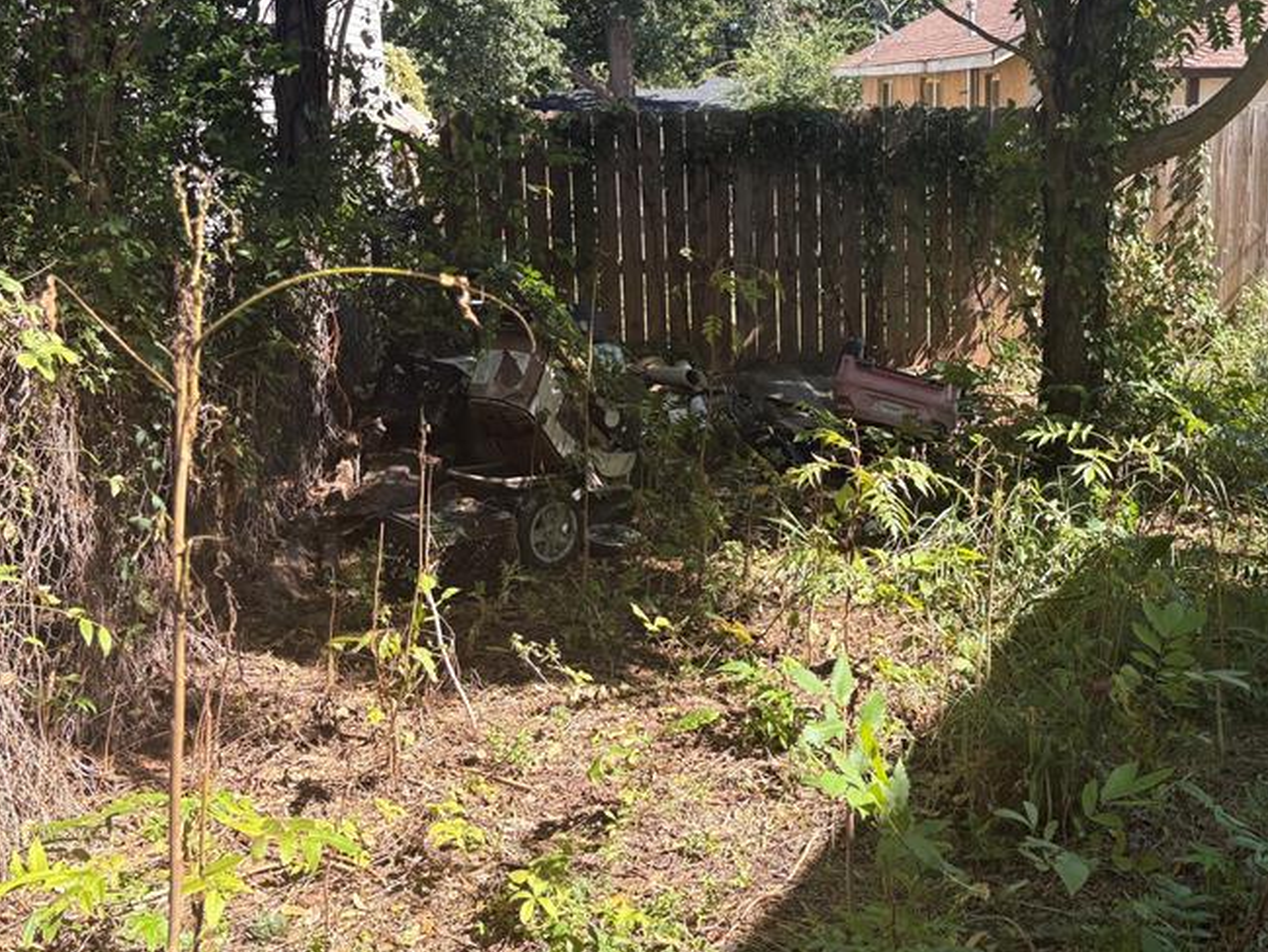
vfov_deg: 34.9
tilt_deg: -8.5
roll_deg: +0.5
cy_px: 330
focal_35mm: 41
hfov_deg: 45.2
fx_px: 1502
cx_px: 830
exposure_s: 1/694
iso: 50
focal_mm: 5.96
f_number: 1.6
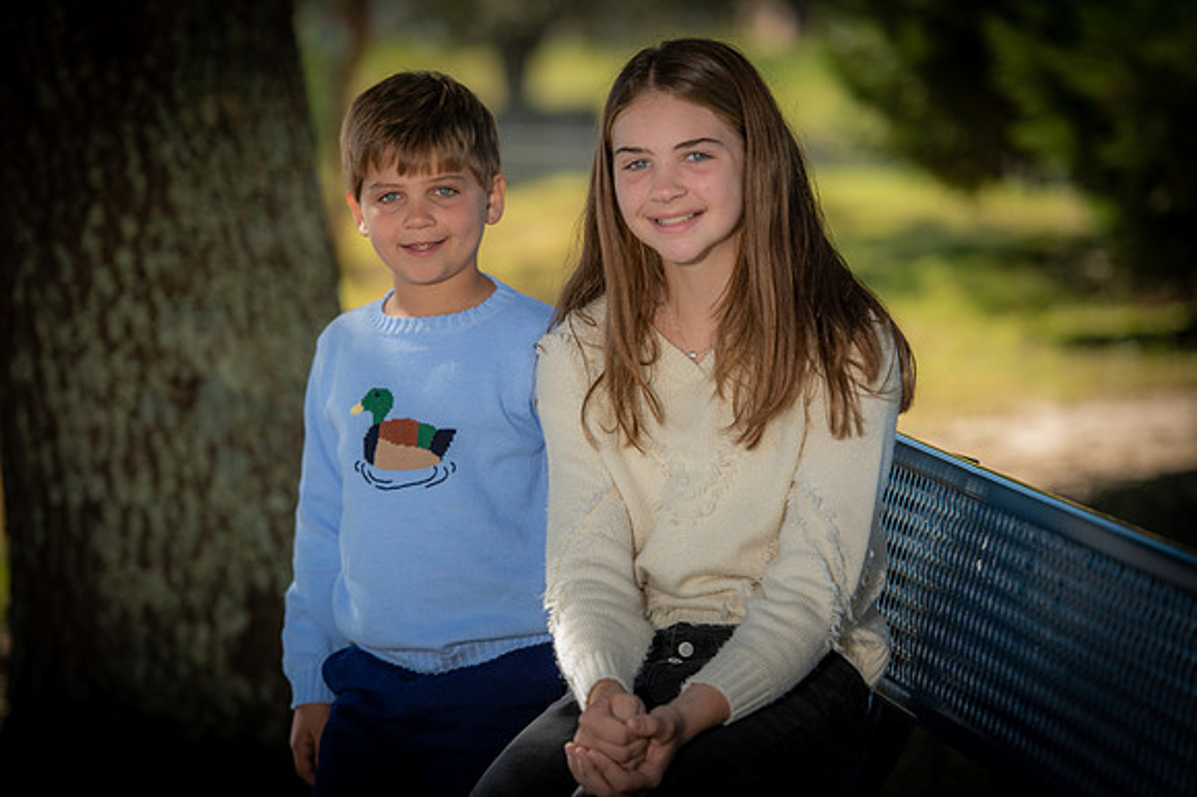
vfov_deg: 8.6
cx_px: 598
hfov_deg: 12.8
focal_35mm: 160
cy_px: 398
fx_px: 5317
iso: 50
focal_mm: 160
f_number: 3.5
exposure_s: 1/250
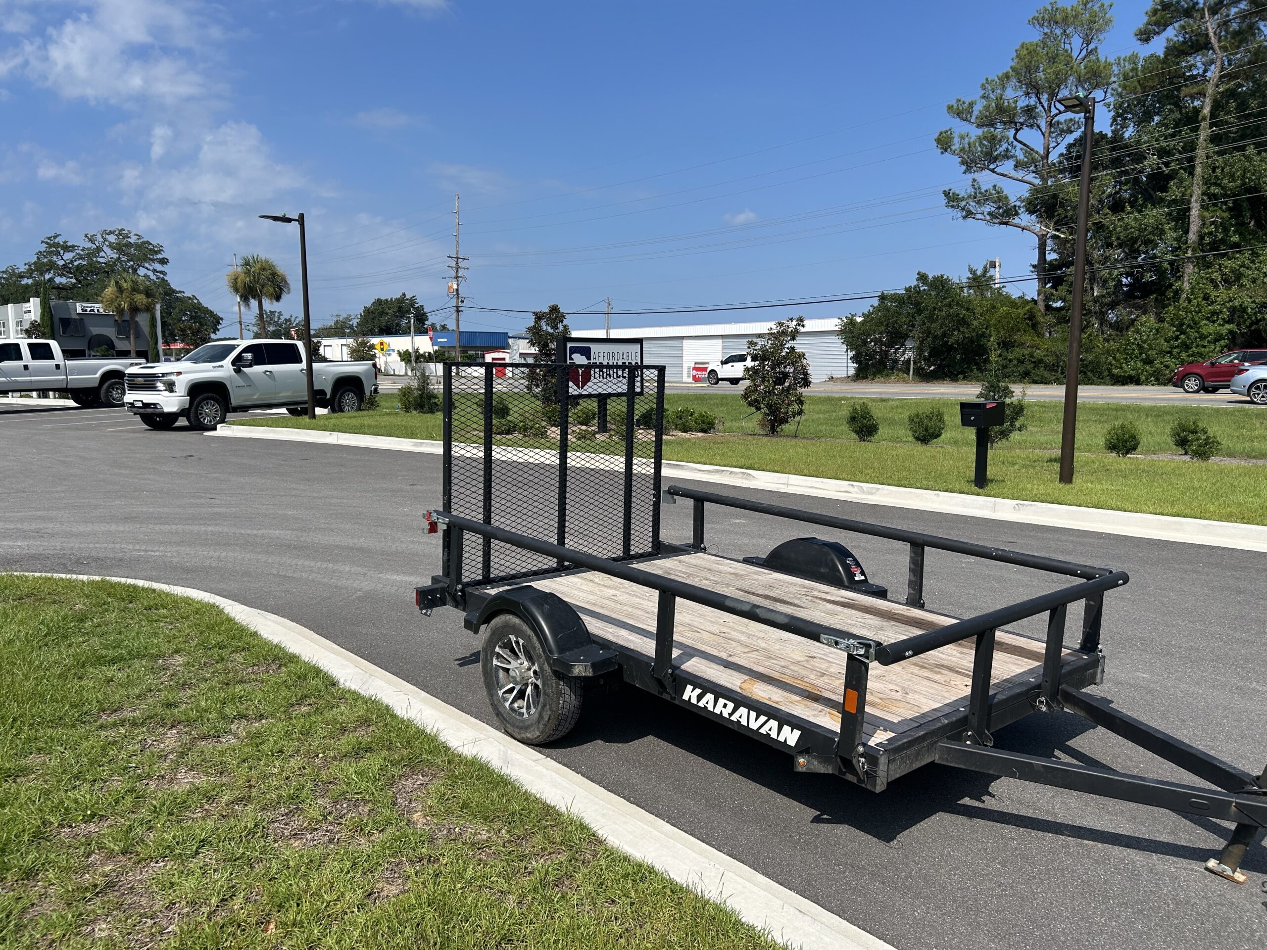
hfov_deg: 67.3
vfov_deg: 53.1
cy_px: 475
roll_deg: +0.3
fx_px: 952
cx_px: 634
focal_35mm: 26
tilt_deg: -6.8
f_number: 1.5
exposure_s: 1/5319
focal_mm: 5.7
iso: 50
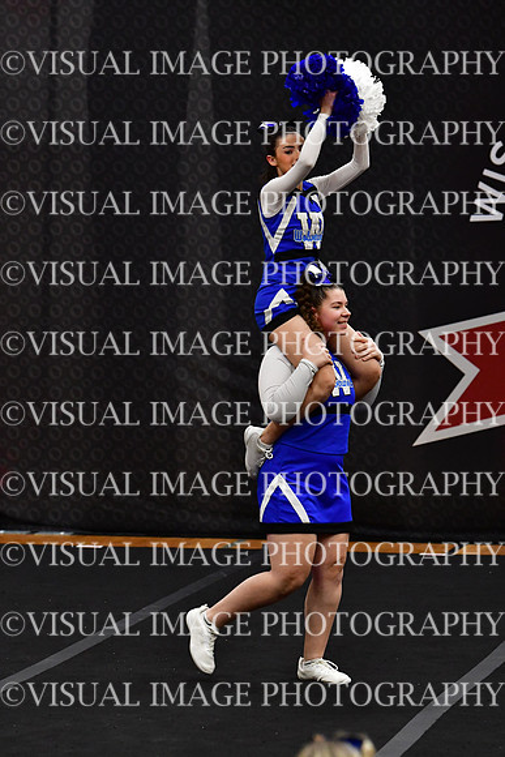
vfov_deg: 9.5
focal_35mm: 217
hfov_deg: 6.3
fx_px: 4563
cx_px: 252
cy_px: 378
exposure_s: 1/500
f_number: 4
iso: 4000
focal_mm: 145
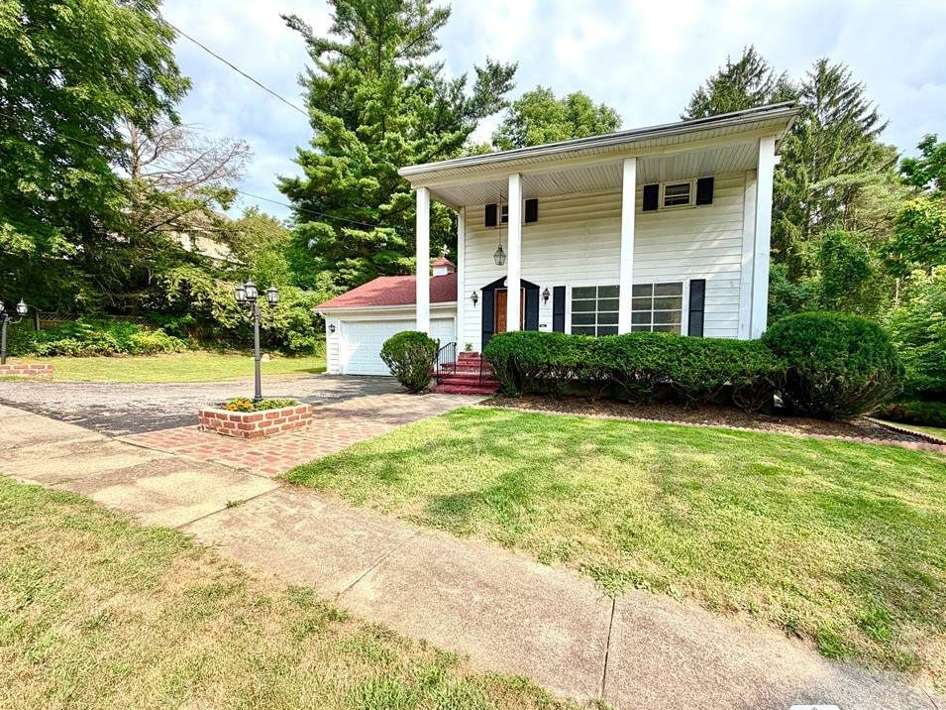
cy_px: 375
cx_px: 484
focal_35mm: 15
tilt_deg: -3.8
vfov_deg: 81.7
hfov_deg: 98.2
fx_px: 410
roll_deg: +0.8
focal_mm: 2.22
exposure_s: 1/742
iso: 40
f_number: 2.2
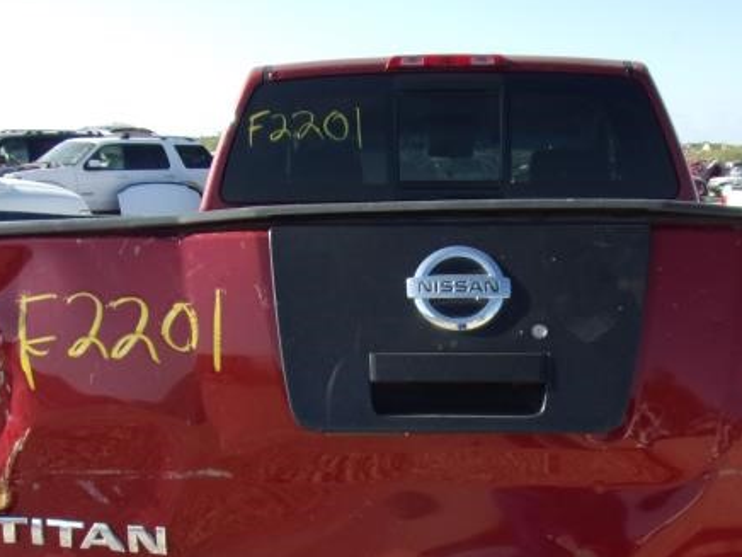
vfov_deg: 32.5
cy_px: 392
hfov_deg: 42.5
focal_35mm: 44
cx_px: 485
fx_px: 943
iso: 80
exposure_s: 1/550
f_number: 3.3
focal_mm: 4.3
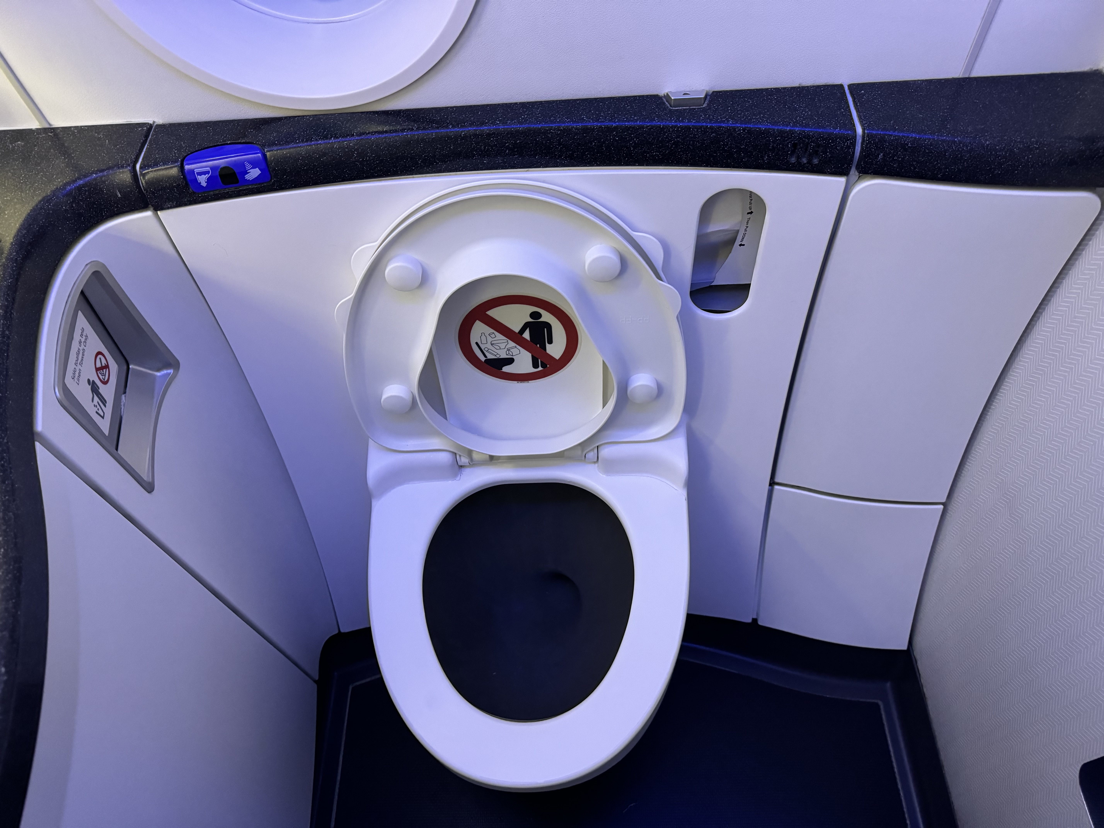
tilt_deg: -57.1
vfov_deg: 56.8
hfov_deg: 71.6
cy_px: 414
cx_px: 552
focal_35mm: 24
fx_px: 765
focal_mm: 6.76
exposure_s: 1/44
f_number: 1.78
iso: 800
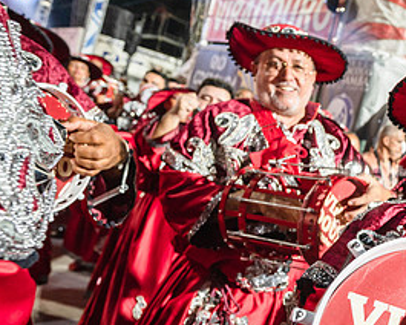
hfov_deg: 35.0
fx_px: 505
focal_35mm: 42
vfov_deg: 35.3
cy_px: 218
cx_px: 484
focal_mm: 18.5
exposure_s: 1/250
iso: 2000
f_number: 4
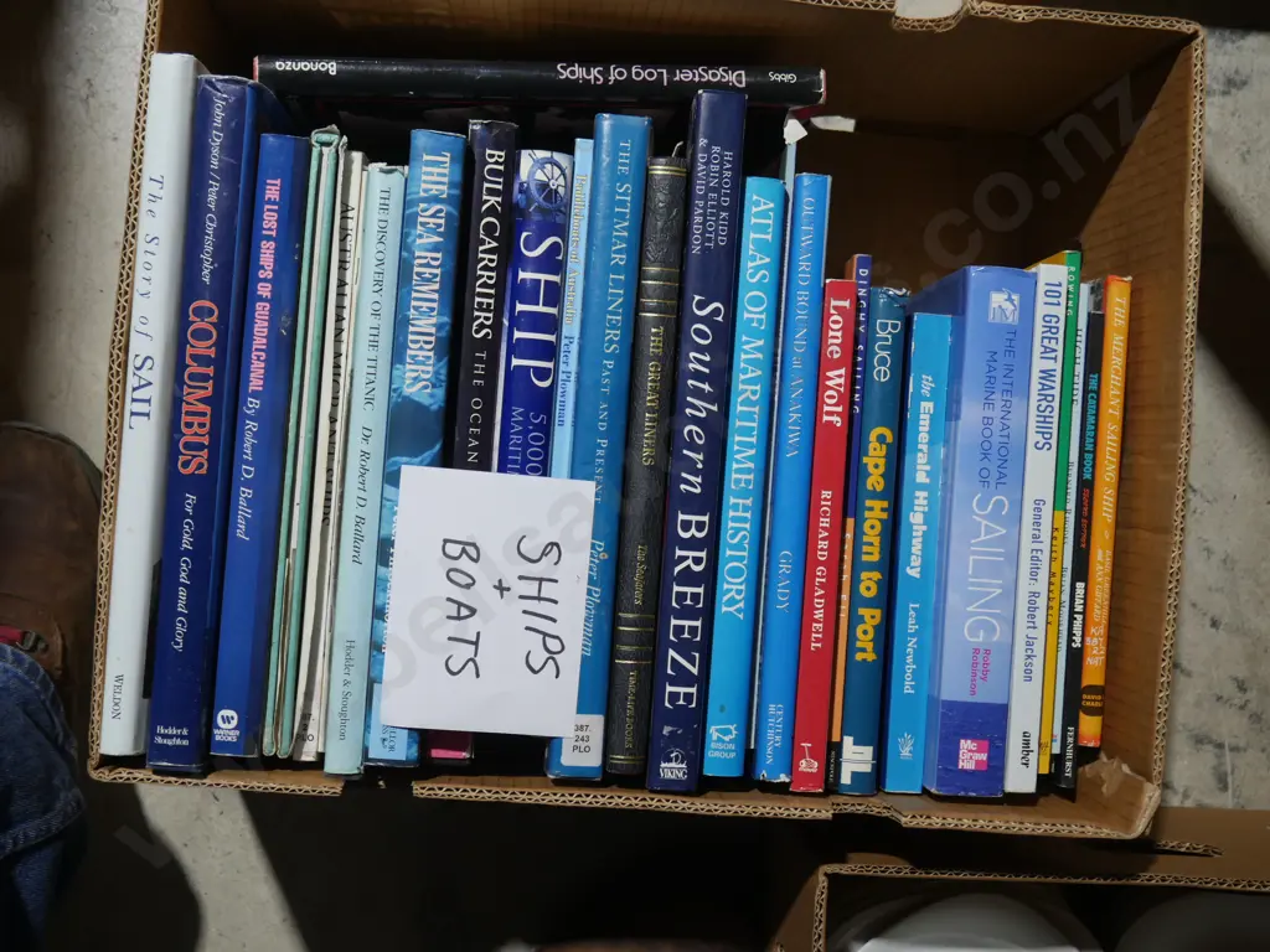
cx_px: 635
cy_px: 476
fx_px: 1468
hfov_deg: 46.8
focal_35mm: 40
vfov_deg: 36.0
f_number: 4.5
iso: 500
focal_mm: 20
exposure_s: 1/60
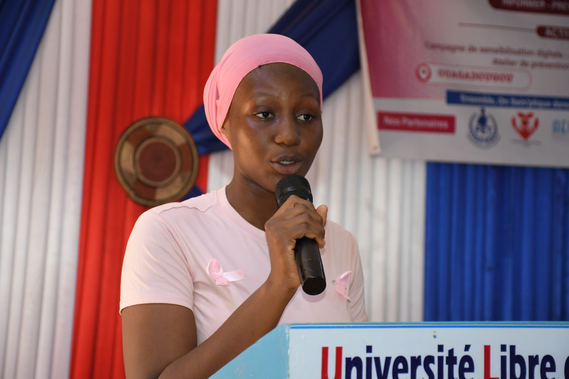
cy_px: 190
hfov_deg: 20.6
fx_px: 1565
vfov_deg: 13.8
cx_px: 284
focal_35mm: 99
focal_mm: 66
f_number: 5
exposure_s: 1/100
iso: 720
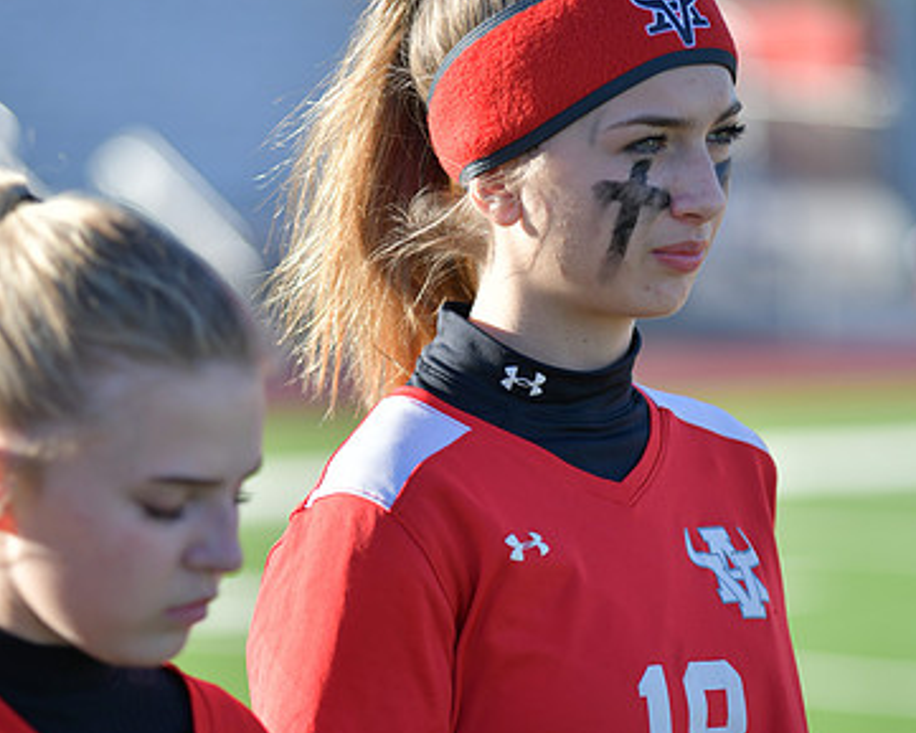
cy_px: 533
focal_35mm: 184
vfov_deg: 8.4
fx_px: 4990
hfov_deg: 10.5
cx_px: 448
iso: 180
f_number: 3.2
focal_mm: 122
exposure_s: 1/1600
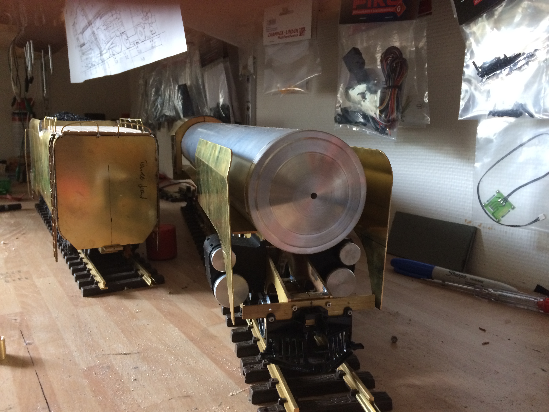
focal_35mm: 29
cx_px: 274
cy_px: 206
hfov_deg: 61.7
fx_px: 460
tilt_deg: -10.4
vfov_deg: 48.2
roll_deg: -1.3
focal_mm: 4.15
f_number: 2.2
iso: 250
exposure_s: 1/33
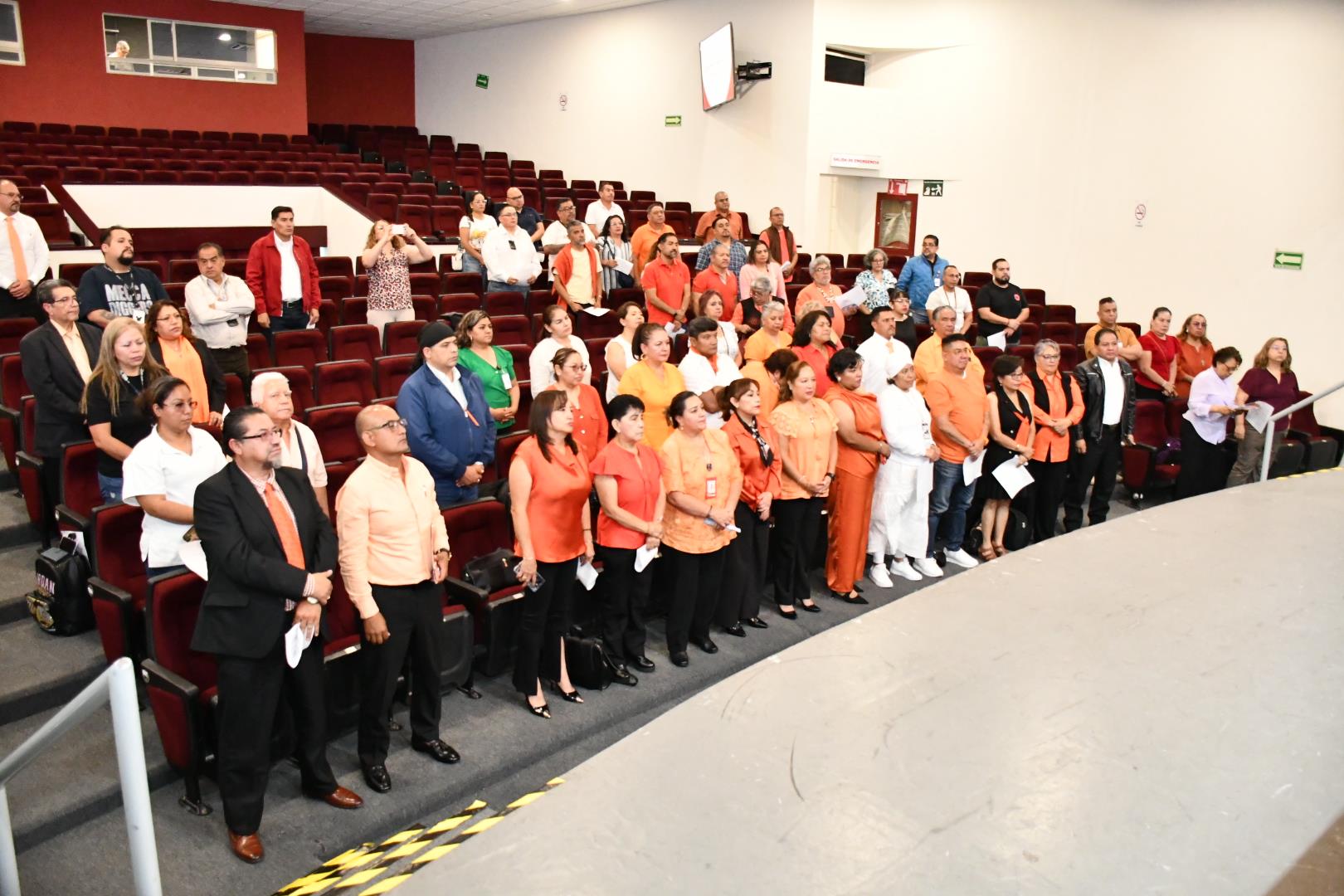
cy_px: 448
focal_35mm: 27
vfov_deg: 47.9
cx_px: 672
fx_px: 1008
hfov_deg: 67.4
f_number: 4
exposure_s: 1/60
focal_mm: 18
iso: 6400
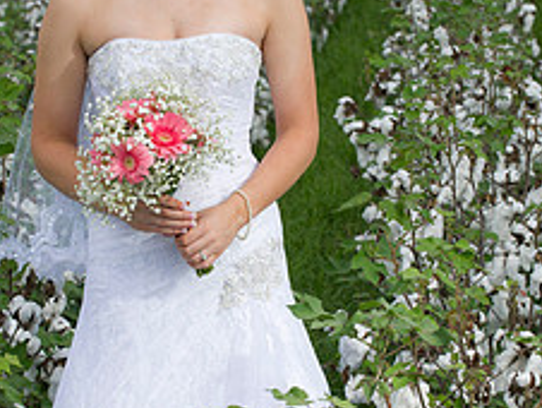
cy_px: 271
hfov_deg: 10.1
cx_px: 203
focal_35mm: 195
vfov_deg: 7.6
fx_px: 3056
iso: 160
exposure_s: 1/250
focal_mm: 102
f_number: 8
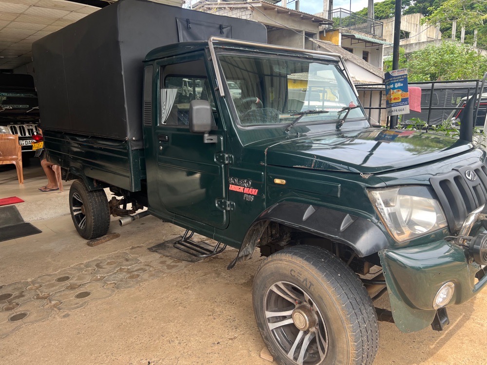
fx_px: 366
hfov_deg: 67.3
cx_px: 244
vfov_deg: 53.1
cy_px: 182
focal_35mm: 26
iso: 50
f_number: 1.5
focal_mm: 5.7
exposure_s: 1/418
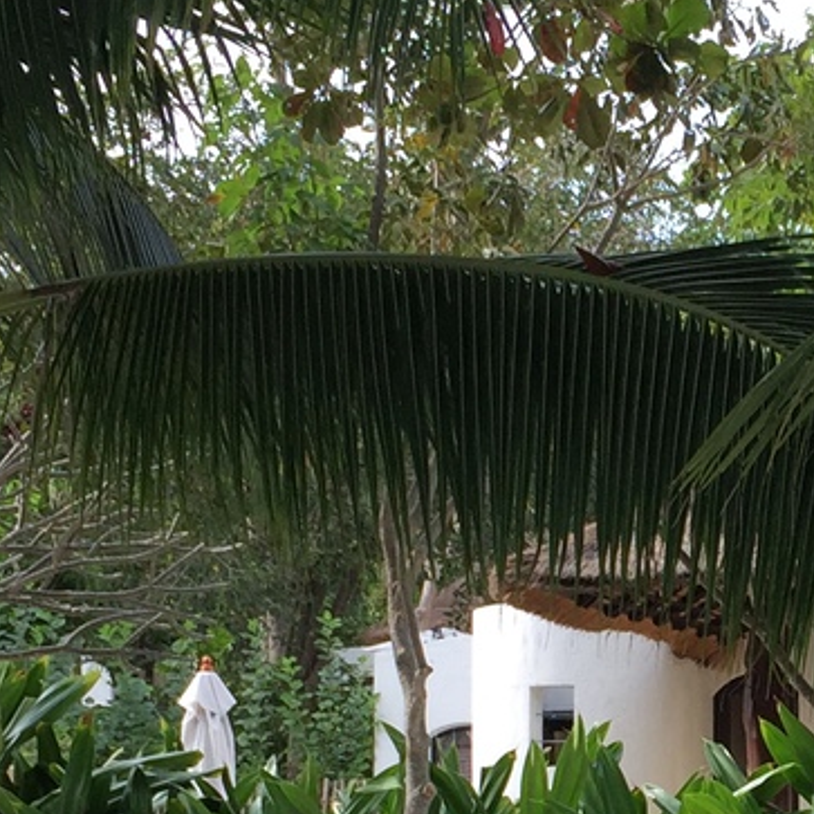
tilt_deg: +3.4
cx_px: 984
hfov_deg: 14.9
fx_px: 3006
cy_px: 796
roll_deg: -0.4
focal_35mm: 113
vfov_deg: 15.2
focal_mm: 4.15
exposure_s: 1/557
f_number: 2.2
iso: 32
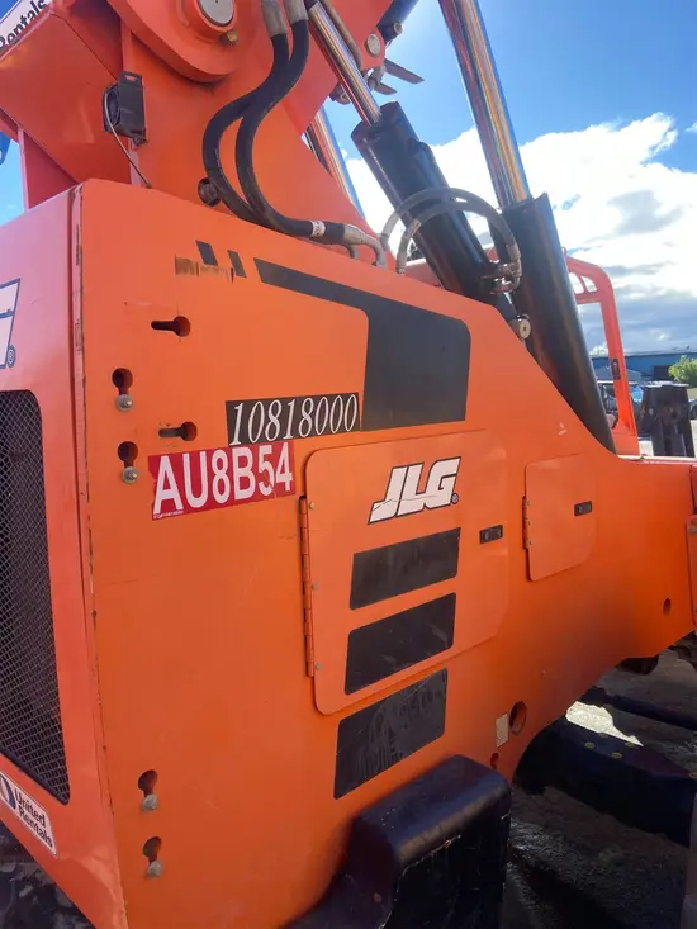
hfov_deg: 53.1
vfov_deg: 67.3
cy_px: 464
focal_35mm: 26
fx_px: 698
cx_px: 348
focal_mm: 4.25
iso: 32
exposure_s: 1/799
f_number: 1.8
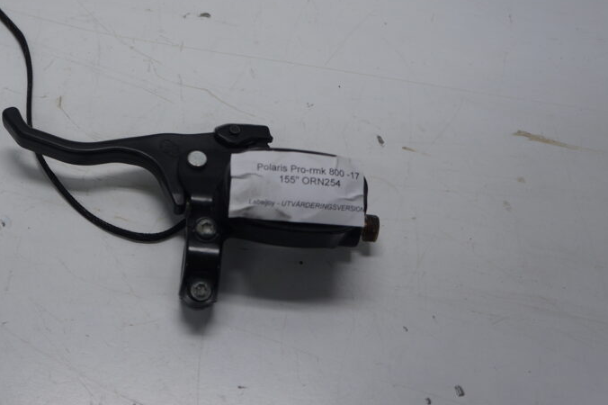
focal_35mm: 48
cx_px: 157
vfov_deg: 28.0
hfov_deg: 40.3
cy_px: 144
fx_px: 806
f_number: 4
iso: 100
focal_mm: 21
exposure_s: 1/100
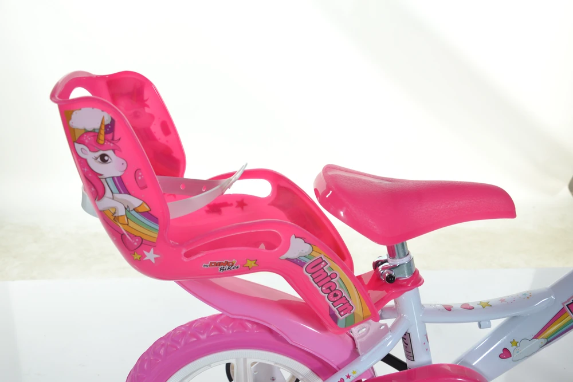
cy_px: 191
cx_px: 286
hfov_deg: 53.1
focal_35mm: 36
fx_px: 573
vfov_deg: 36.9
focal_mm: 24
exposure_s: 1/60
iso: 400
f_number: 6.3
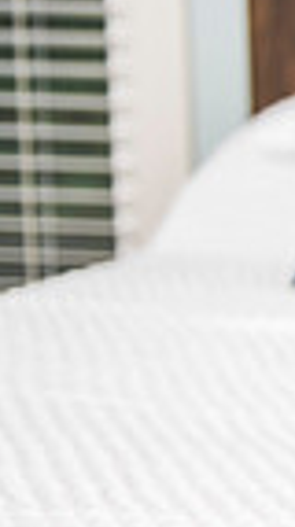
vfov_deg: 14.9
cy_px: 188
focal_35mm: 144
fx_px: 2011
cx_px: 931
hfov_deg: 7.3
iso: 100
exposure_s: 1/100
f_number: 2.8
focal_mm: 32
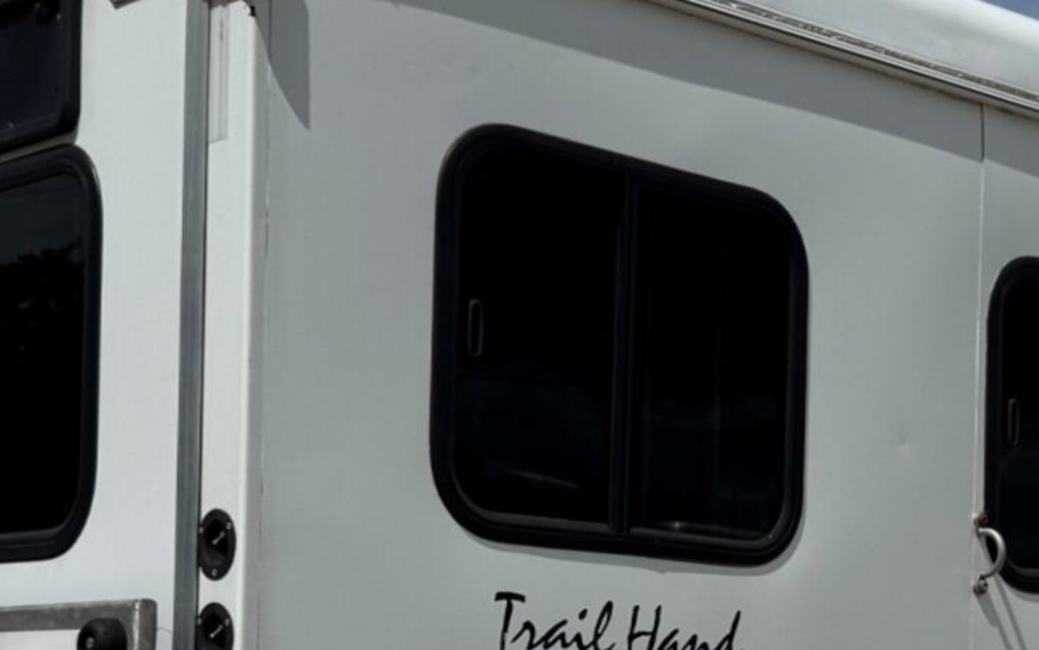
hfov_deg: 22.9
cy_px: 668
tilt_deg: +3.1
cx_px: 956
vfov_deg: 14.6
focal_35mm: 88
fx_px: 2493
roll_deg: -1.3
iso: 64
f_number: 1.78
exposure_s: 1/12346
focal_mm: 6.76
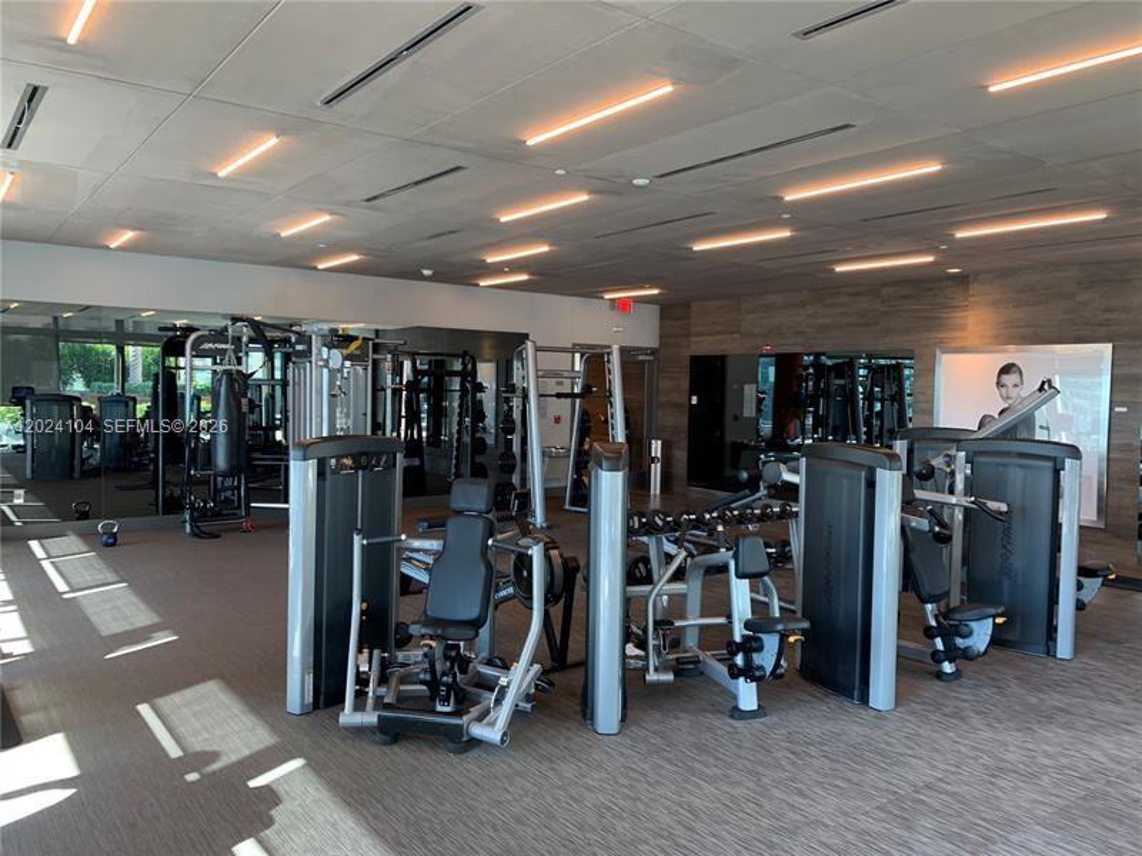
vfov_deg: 53.1
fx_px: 858
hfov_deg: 67.3
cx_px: 571
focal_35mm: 26
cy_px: 428
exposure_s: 1/60
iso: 100
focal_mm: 4.25
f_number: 1.8
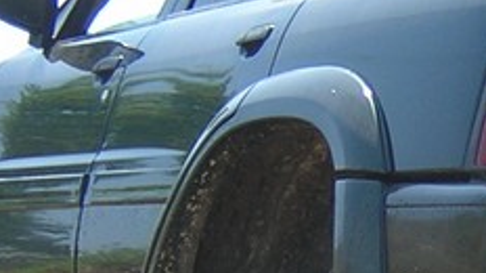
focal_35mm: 203
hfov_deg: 10.5
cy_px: 242
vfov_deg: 6.0
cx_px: 549
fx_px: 2614
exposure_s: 1/292
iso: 100
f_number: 3.2
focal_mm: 7.1
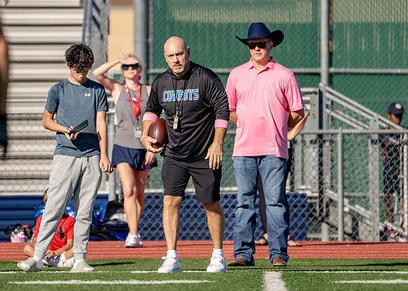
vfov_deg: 2.2
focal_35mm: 651
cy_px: 111
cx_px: 183
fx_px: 7539
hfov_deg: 3.1
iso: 320
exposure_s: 1/2500
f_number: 5.6
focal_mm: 400
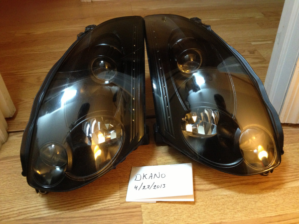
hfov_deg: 52.6
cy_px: 112
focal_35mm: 35
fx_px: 302
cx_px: 150
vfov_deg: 40.7
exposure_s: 1/20
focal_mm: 4.28
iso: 320
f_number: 2.4
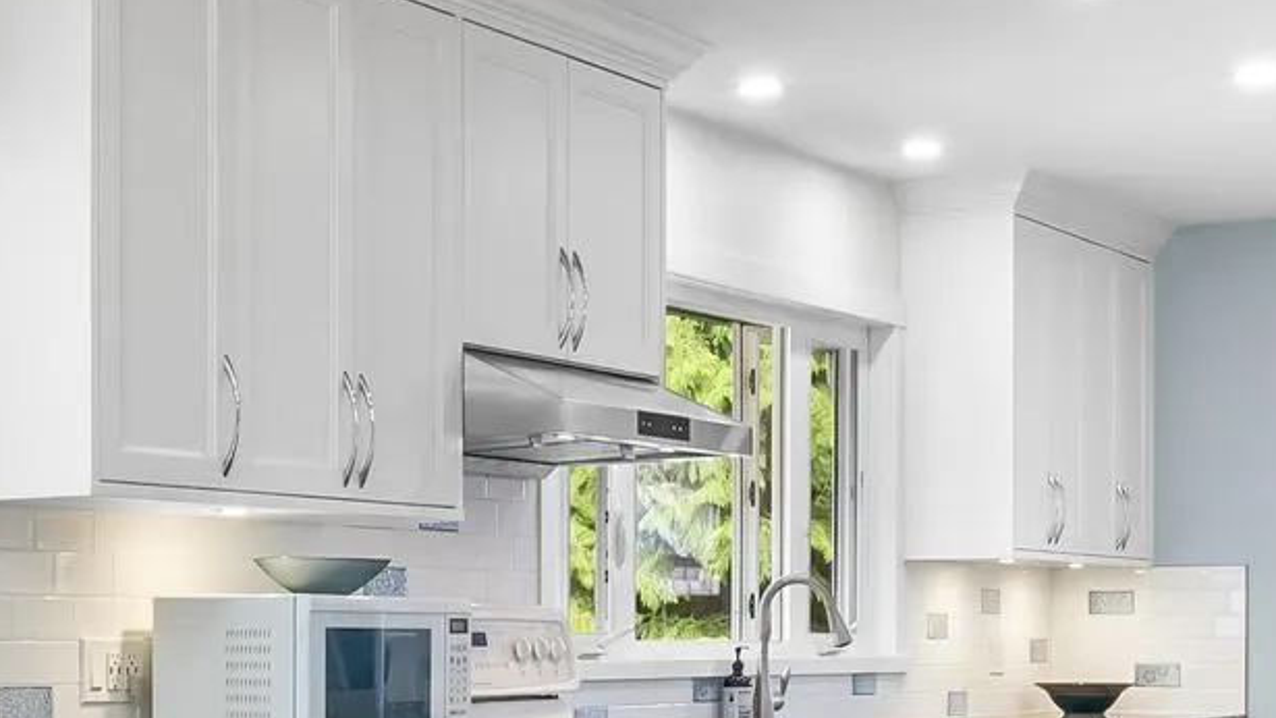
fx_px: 2389
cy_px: 603
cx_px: 442
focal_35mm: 71
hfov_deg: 29.7
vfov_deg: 16.9
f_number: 9
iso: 250
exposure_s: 1/4
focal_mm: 9
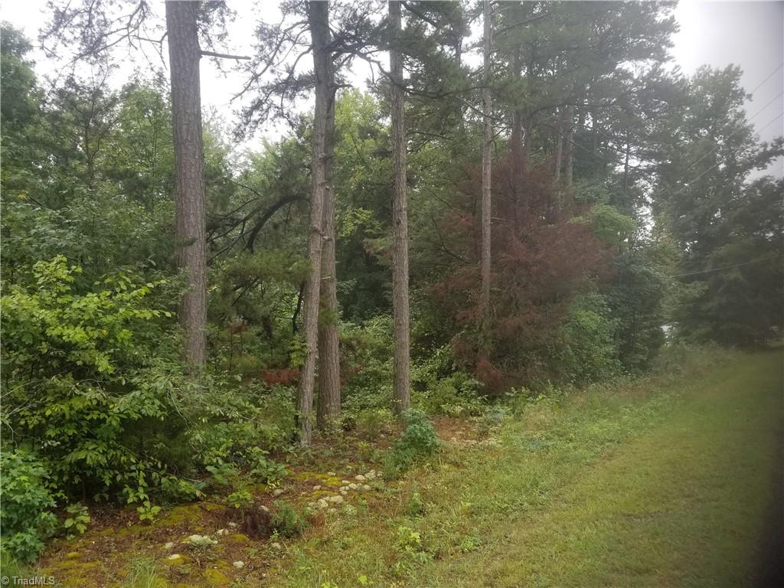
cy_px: 294
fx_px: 589
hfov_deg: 67.3
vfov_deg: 53.1
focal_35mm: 26
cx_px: 392
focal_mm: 4.25
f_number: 1.7
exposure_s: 1/439
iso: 50
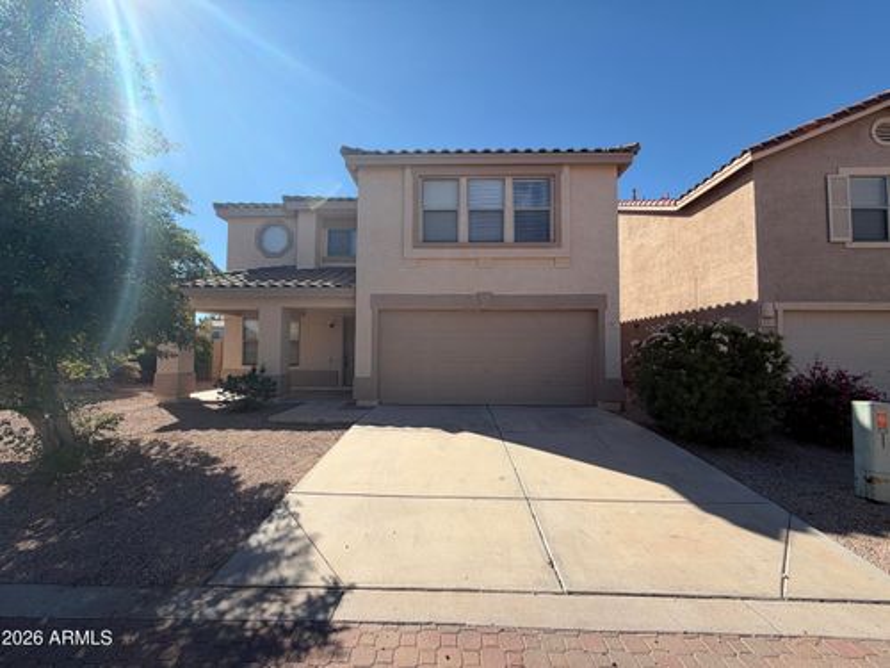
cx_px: 445
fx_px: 360
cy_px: 334
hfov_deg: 102.1
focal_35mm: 14
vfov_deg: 85.7
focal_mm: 2.22
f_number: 2.2
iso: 20
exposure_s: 1/820
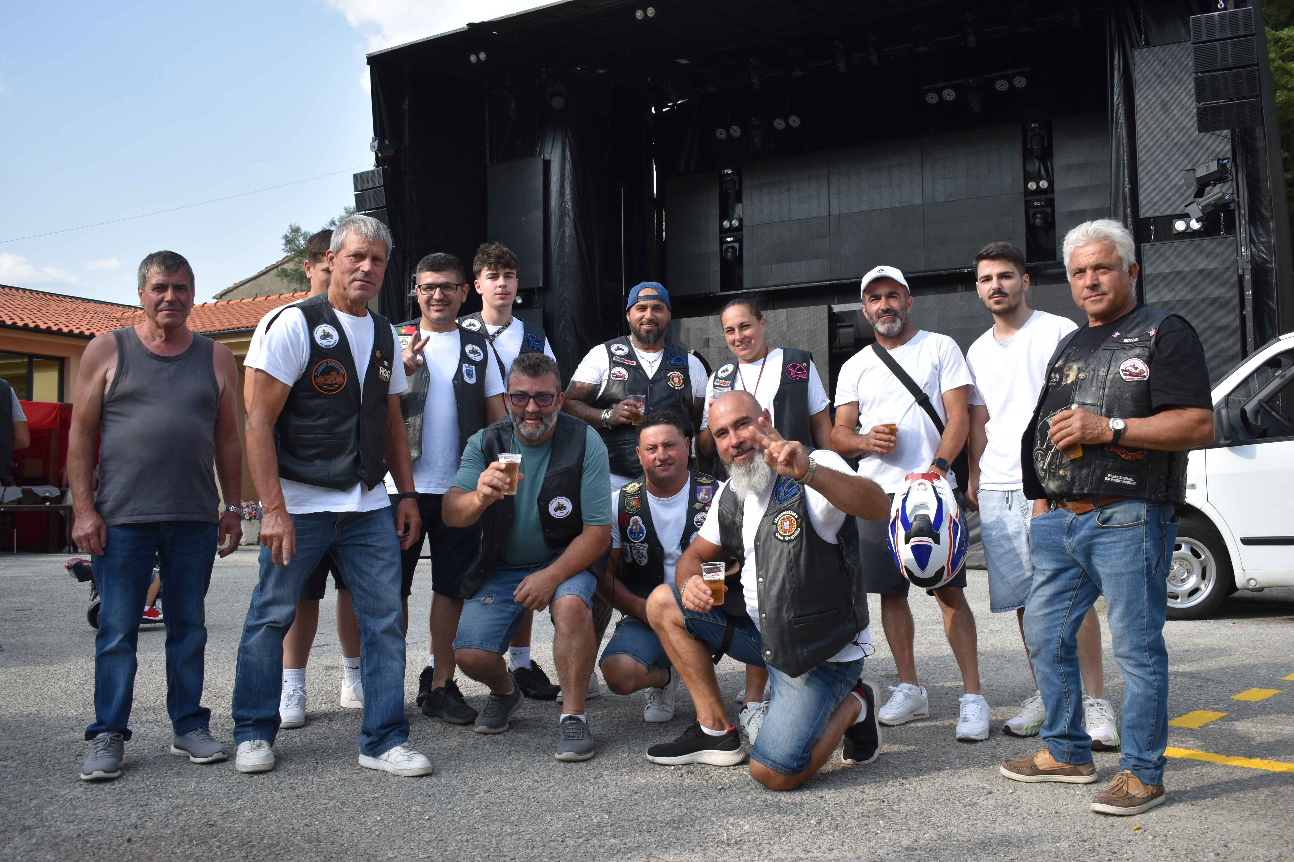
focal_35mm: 34
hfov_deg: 55.8
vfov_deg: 38.9
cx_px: 654
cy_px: 419
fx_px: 1222
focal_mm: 22
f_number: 5
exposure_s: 1/1250
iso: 400
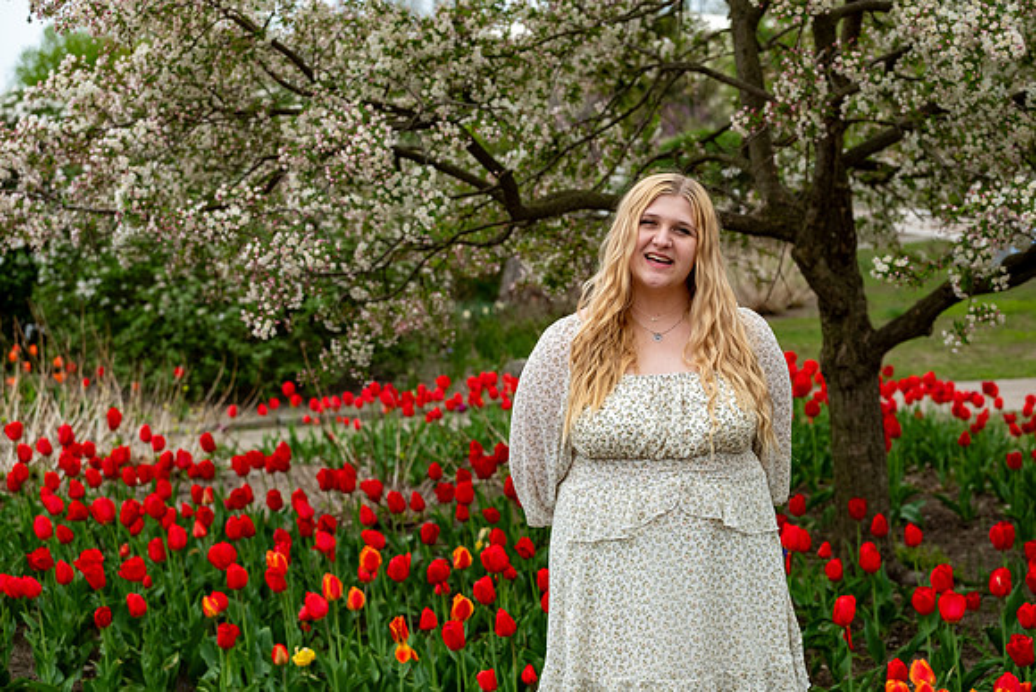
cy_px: 346
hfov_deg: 27.0
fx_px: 2159
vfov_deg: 18.2
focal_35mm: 75
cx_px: 518
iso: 250
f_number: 4
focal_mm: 50
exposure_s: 1/400
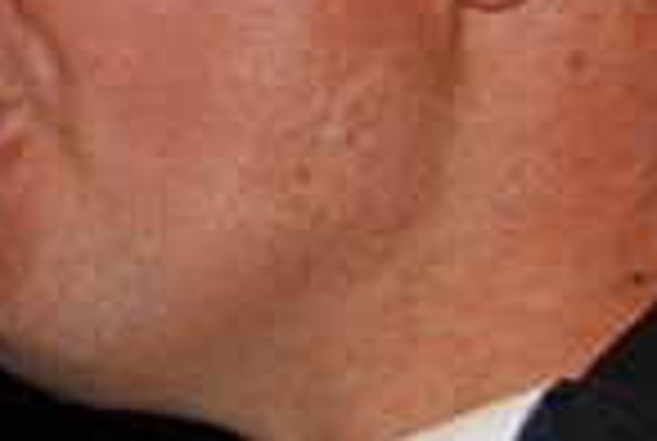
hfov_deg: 8.6
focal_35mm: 230
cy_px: 140
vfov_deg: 6.0
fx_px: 4206
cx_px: -518
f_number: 4.2
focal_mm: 28
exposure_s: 1/60
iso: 200
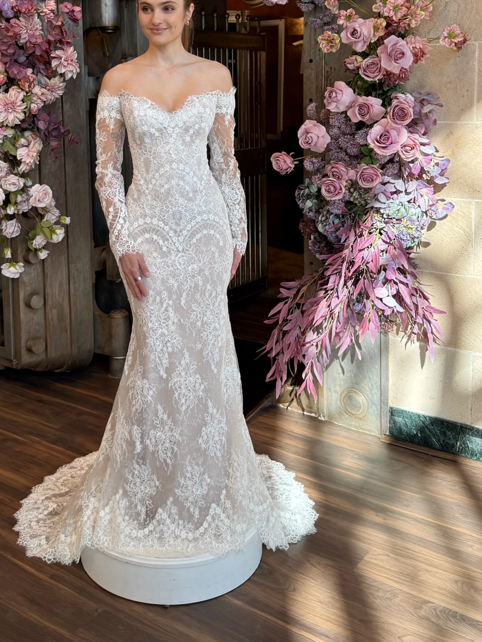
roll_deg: +1.0
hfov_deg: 37.4
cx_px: 172
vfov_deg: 47.6
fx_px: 705
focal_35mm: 38
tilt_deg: -5.7
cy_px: 180
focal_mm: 6.76
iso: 100
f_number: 1.78
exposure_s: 1/467
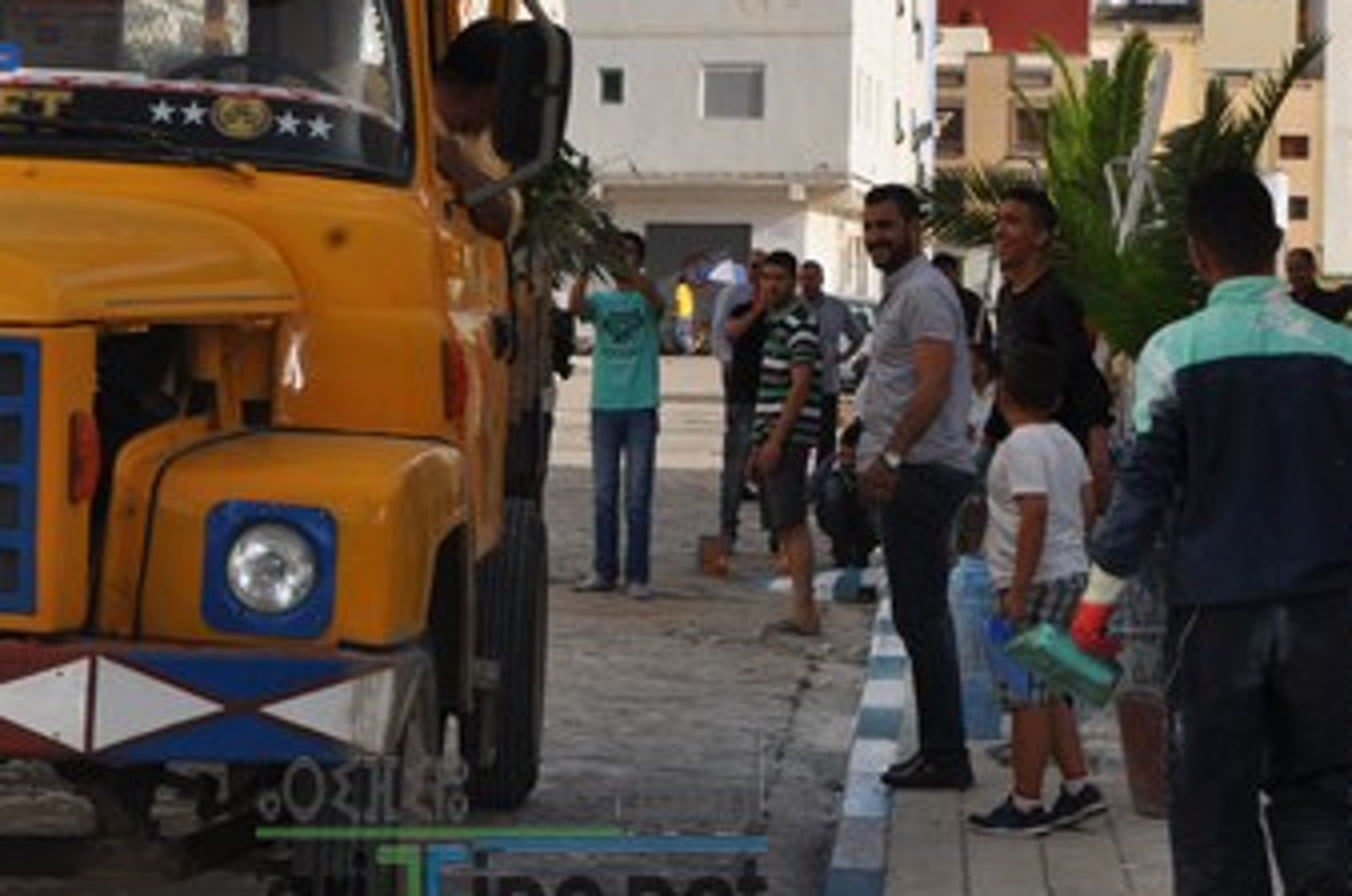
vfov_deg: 12.6
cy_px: 222
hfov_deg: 18.9
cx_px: 512
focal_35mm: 108
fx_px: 4048
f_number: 14
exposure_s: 1/200
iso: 200
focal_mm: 38
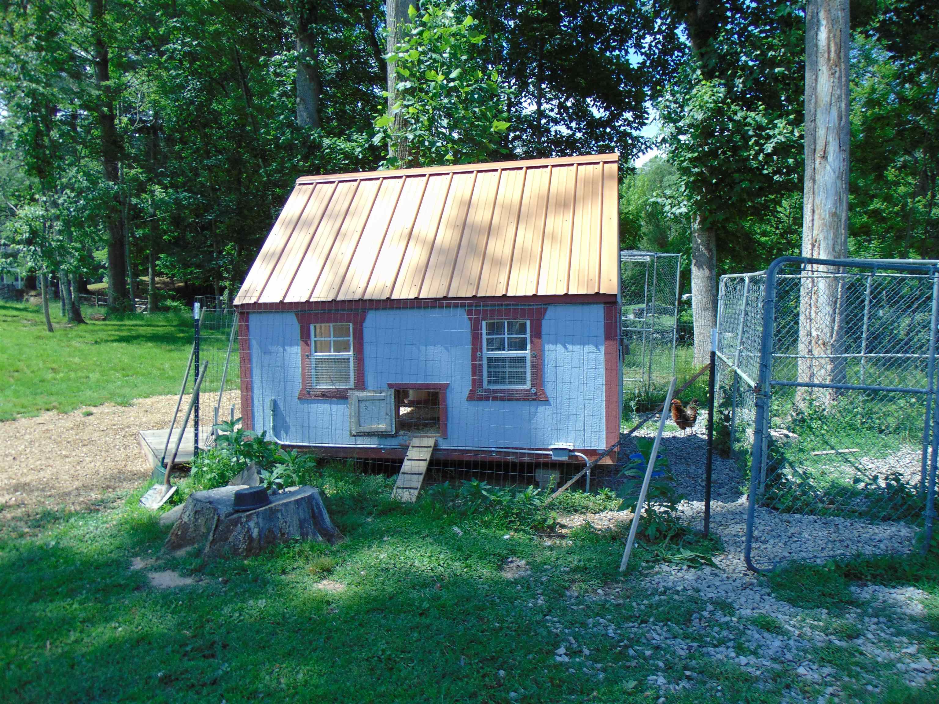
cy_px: 352
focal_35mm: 25
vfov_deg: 54.9
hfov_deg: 69.4
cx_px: 470
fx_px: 678
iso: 80
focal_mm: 4.5
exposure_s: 1/500
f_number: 3
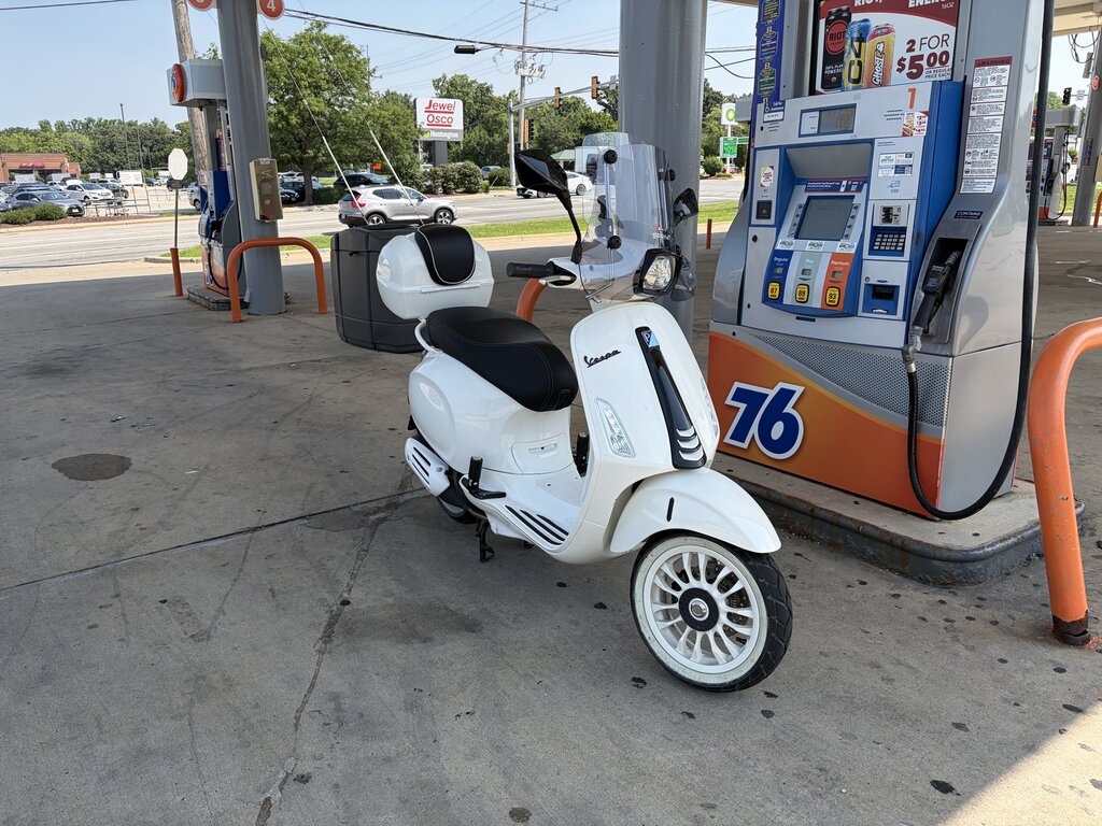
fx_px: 828
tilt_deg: -15.4
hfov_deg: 67.3
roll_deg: +0.2
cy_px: 413
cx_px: 551
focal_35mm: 26
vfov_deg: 53.1
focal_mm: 5.96
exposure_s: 1/1364
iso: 50
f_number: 1.6
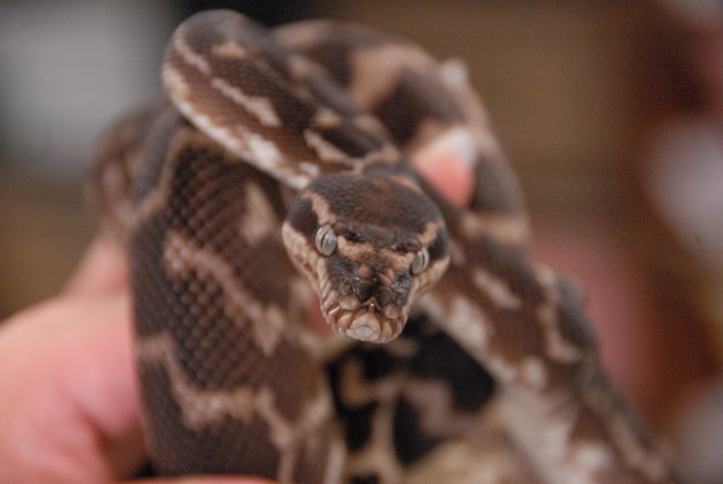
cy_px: 242
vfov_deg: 4.6
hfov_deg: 6.9
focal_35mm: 300
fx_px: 6032
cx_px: 362
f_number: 5.6
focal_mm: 200
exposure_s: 1/30
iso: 1600
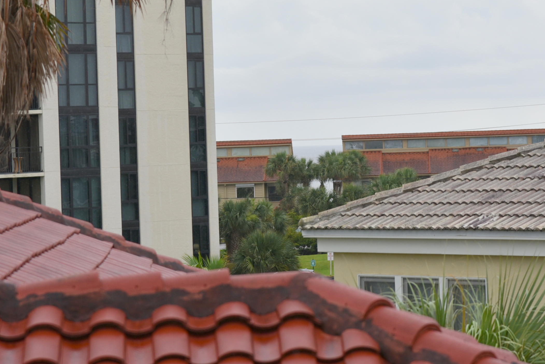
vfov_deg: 8.0
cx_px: 326
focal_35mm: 171
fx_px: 2589
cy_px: 137
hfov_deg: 12.0
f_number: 5
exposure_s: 1/400
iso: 400
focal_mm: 120
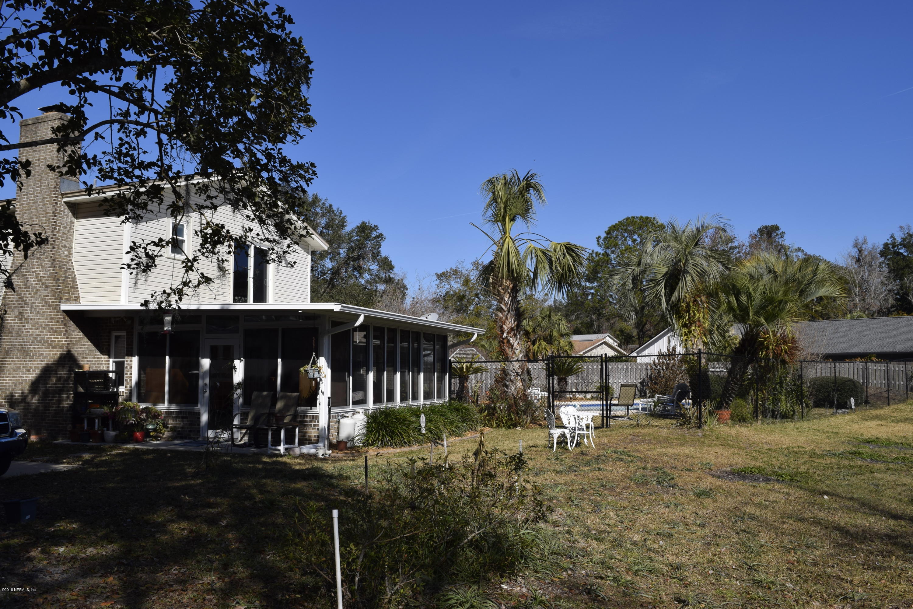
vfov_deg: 43.6
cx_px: 456
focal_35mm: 30
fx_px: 761
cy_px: 304
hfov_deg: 61.9
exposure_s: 1/200
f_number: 13
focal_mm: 20
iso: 100
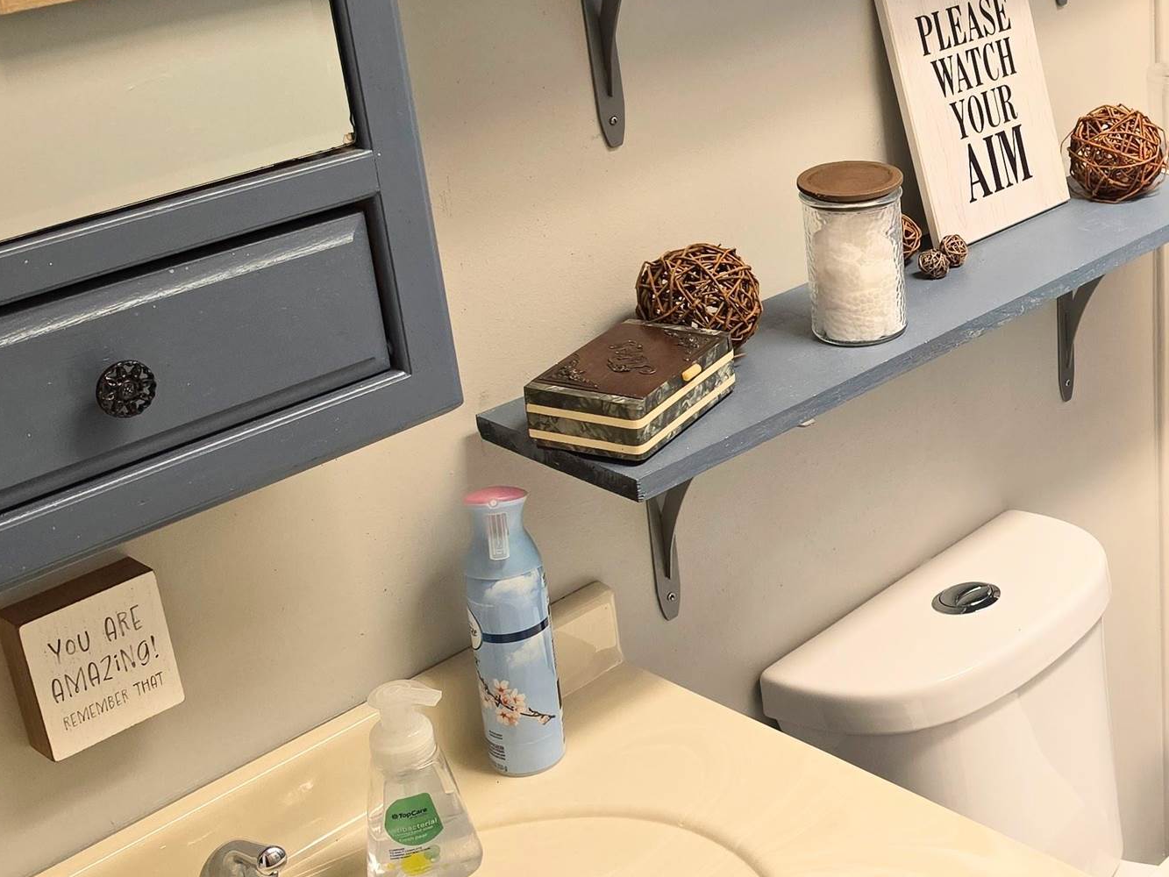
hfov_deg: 33.4
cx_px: 1141
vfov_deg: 27.4
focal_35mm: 53
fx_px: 1790
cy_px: 330
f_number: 1.4
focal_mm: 6.5
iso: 160
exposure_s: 1/120
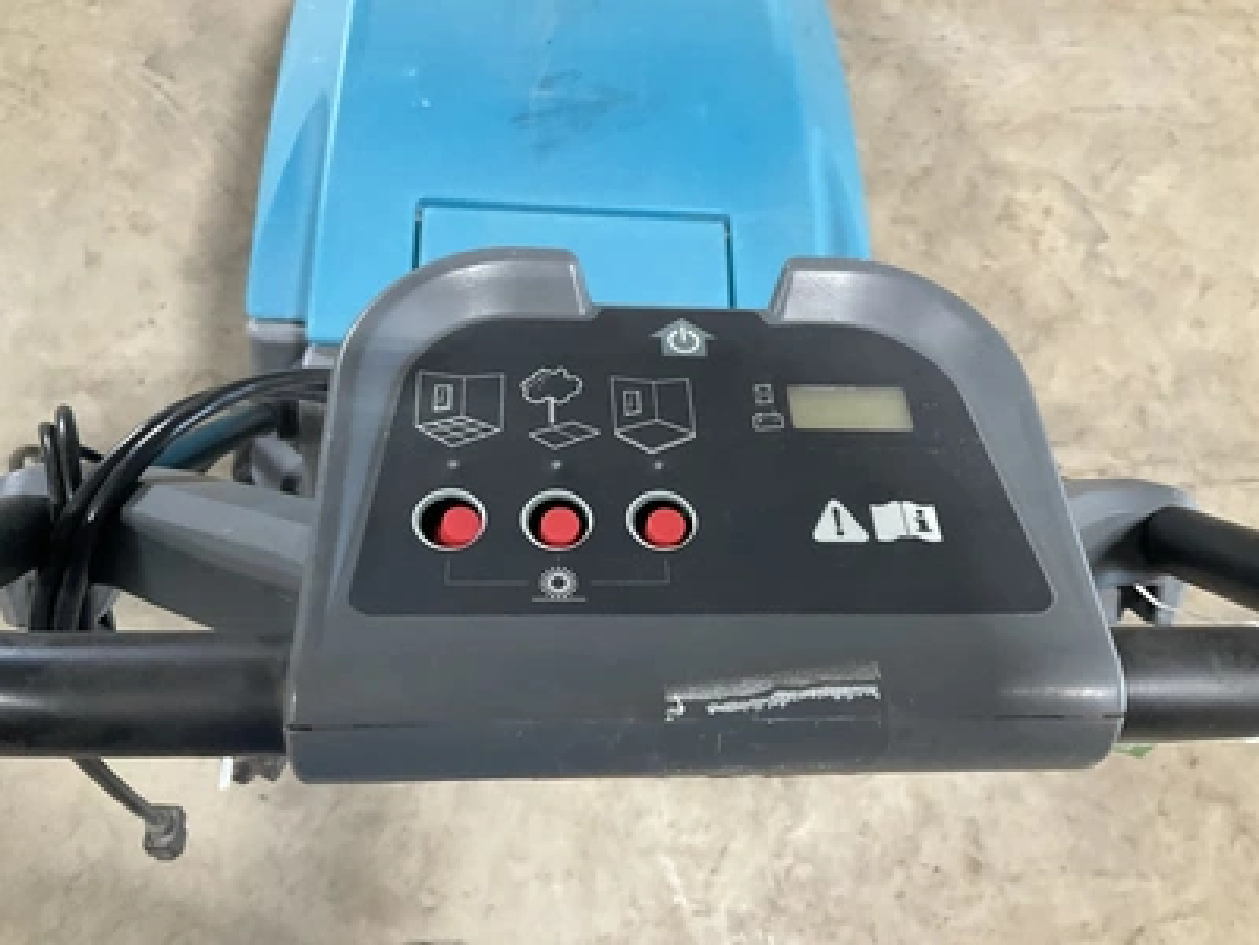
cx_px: 630
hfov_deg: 61.7
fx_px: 1055
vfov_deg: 48.2
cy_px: 472
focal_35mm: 29
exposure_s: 1/60
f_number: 1.8
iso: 200
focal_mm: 3
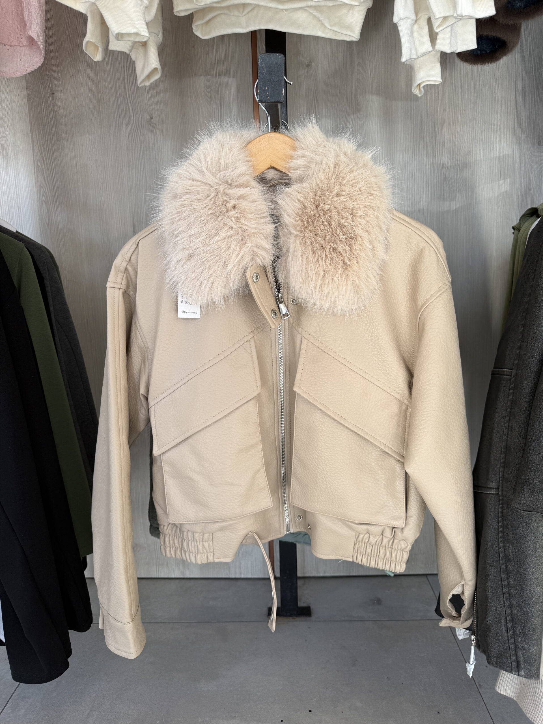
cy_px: 362
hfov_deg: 56.8
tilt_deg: -9.5
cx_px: 272
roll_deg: +1.3
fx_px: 502
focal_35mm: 24
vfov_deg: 71.6
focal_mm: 6.76
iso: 50
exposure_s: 1/134
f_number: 1.78
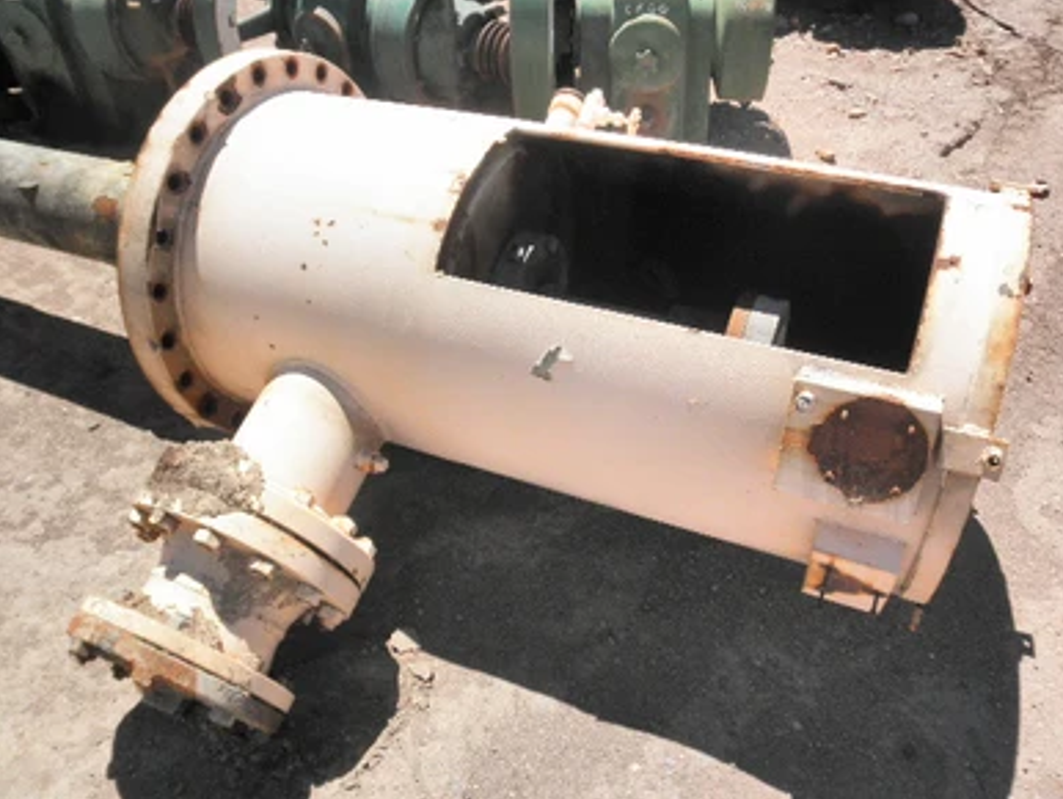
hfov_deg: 61.6
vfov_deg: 48.3
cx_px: 548
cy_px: 400
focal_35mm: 29
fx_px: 891
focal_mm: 5
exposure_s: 1/100
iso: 64
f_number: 8.5
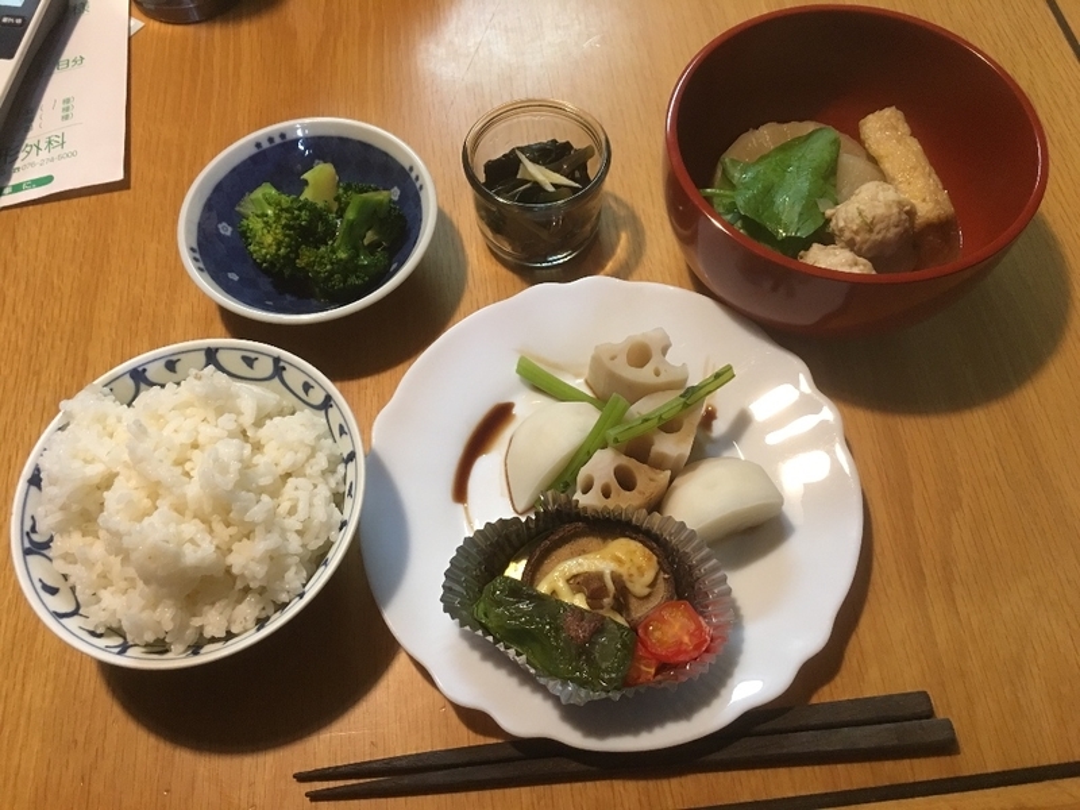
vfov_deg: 48.2
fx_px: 905
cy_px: 405
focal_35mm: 29
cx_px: 540
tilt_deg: -61.9
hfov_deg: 61.7
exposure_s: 1/15
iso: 100
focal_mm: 4.15
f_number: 2.2
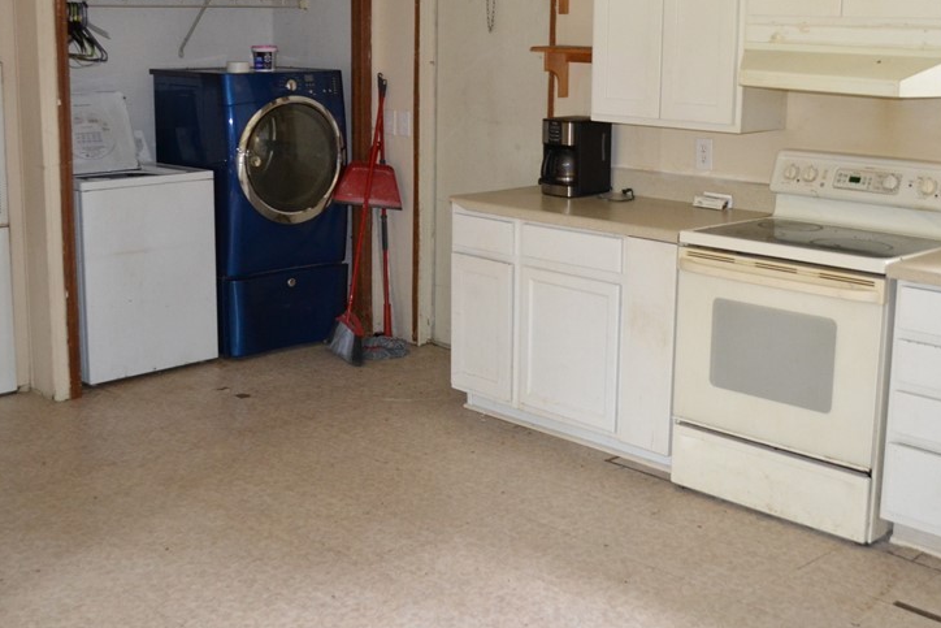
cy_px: 235
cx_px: 476
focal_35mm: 45
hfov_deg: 43.6
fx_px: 1176
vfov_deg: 29.8
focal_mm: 20
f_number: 3.8
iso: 1800
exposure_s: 1/60
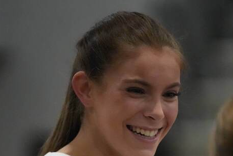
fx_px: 2886
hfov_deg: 4.6
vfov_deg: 3.1
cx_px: 159
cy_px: 162
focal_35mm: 446
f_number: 2.8
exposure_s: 1/4000
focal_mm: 200
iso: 20000
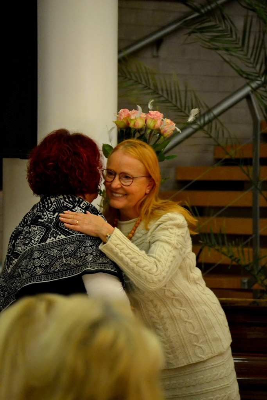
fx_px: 1868
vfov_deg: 12.2
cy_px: 200
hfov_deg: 8.2
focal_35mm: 168
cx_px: 134
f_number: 4.8
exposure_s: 1/125
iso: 3200
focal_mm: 112
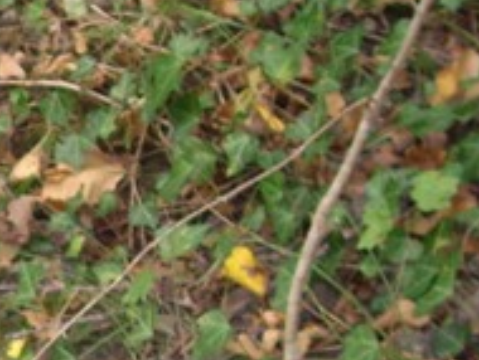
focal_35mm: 169
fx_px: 2342
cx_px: -347
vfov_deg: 8.8
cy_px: 325
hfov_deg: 11.0
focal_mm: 6.2
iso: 200
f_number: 2.7
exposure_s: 1/40
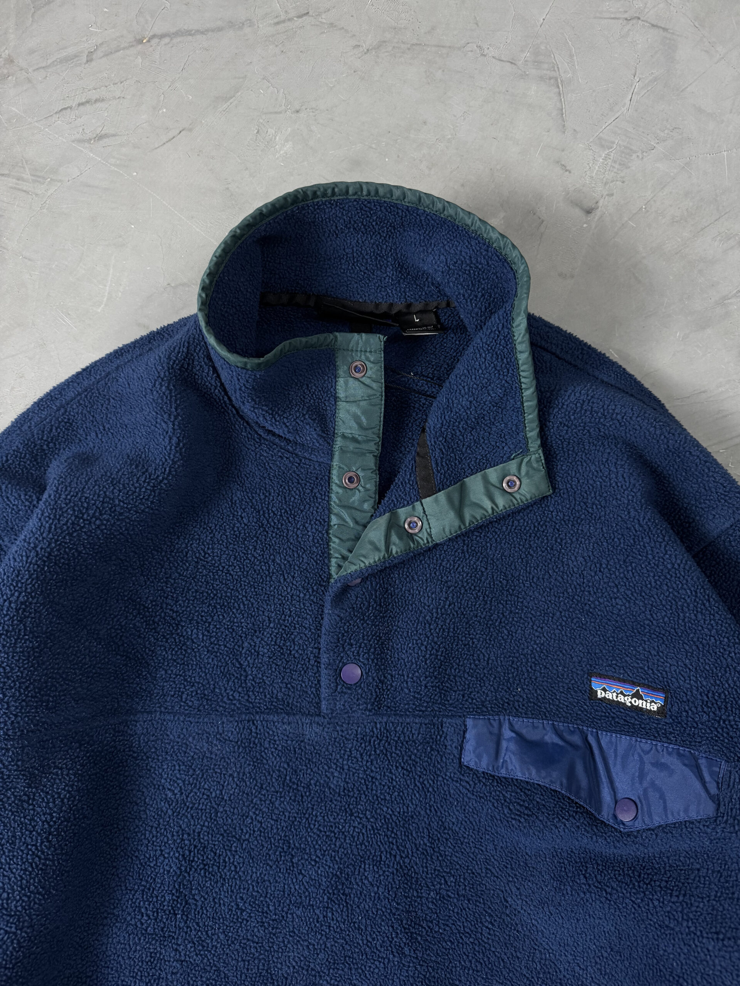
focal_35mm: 24
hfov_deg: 56.8
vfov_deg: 71.6
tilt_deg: -82.4
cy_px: 493
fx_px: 684
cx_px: 370
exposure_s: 1/60
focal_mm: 6.76
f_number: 1.78
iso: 250
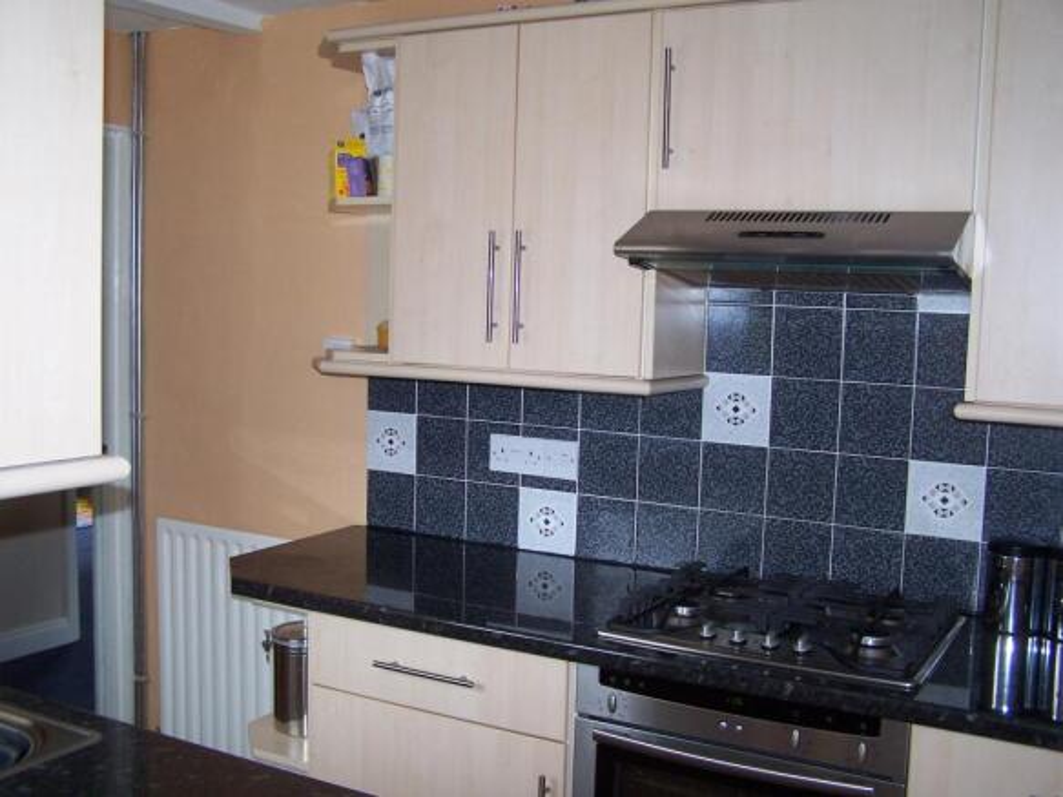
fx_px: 1167
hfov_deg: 49.0
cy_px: 398
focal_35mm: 38
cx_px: 532
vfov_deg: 37.7
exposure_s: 1/60
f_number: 2.8
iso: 140
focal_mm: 6.3
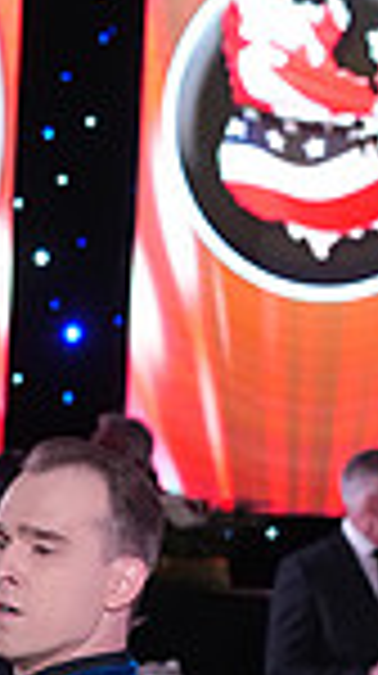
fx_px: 5811
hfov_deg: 3.7
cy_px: 1030
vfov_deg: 6.6
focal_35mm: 325
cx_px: -263
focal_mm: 80
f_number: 5
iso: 3200
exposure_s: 1/250
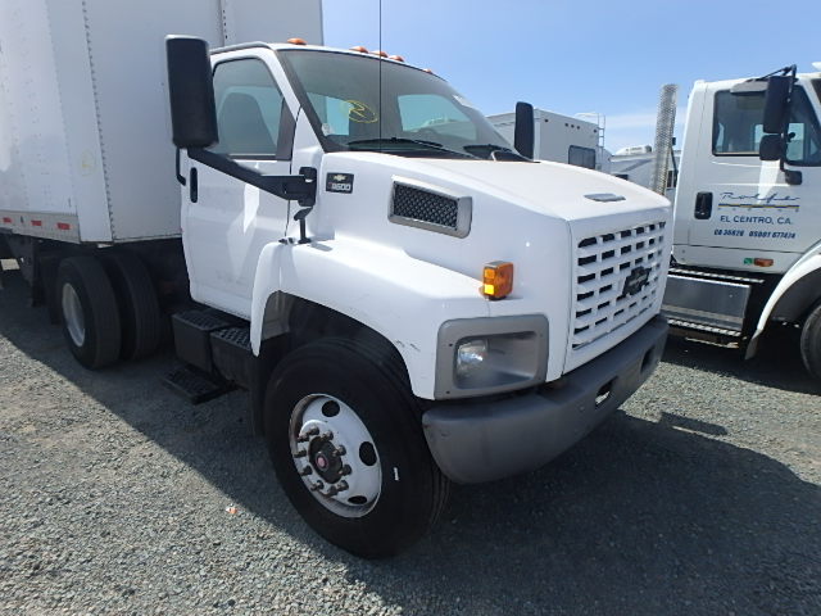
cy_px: 308
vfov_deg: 63.4
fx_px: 498
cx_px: 410
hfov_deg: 79.0
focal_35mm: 21
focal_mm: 3.7
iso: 125
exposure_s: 1/500
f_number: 6
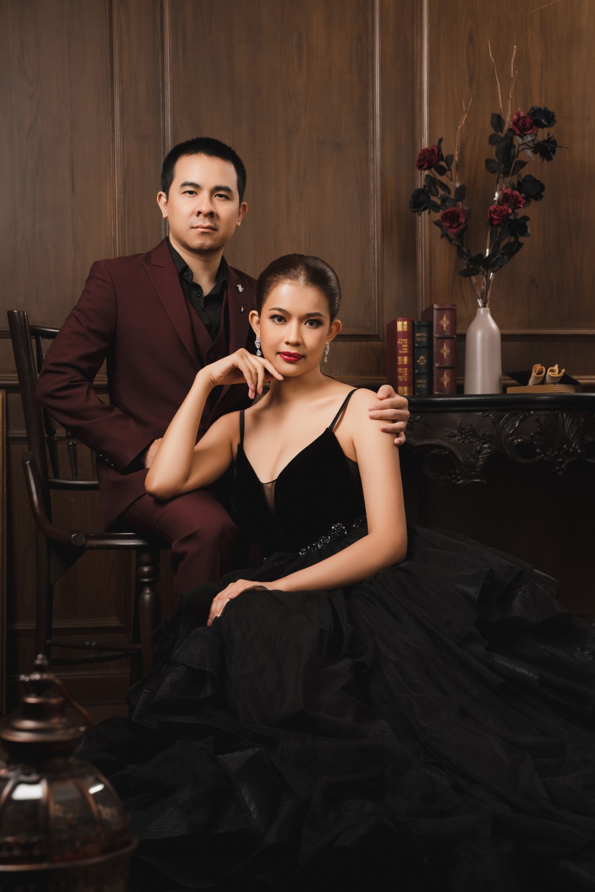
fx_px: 1438
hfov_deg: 23.4
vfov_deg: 34.5
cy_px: 446
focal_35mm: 58
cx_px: 298
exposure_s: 1/200
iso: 160
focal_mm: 58
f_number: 5.6
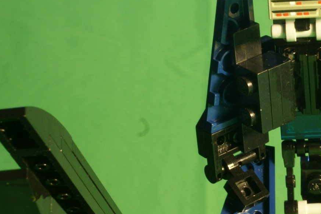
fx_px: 1329
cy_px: 79
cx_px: 313
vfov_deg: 9.2
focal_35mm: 149
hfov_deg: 13.6
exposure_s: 6
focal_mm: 45
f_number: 22
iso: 100
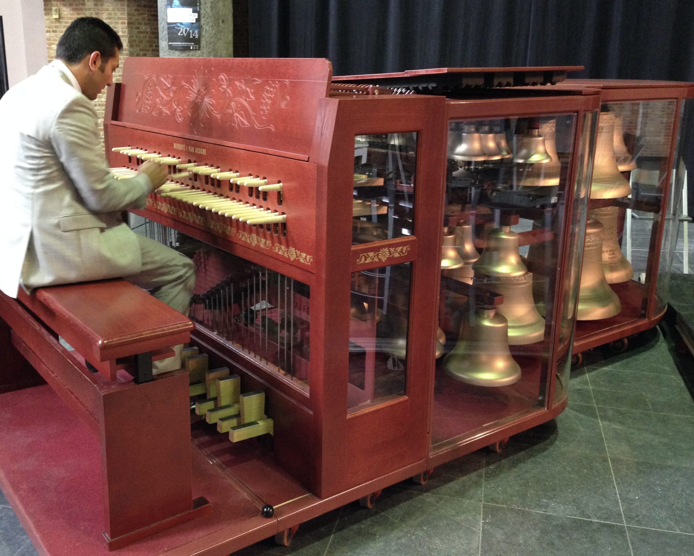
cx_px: 326
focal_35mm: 35
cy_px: 277
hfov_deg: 51.5
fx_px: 719
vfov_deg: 42.2
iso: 400
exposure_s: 1/20
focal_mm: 4.12
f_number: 2.4
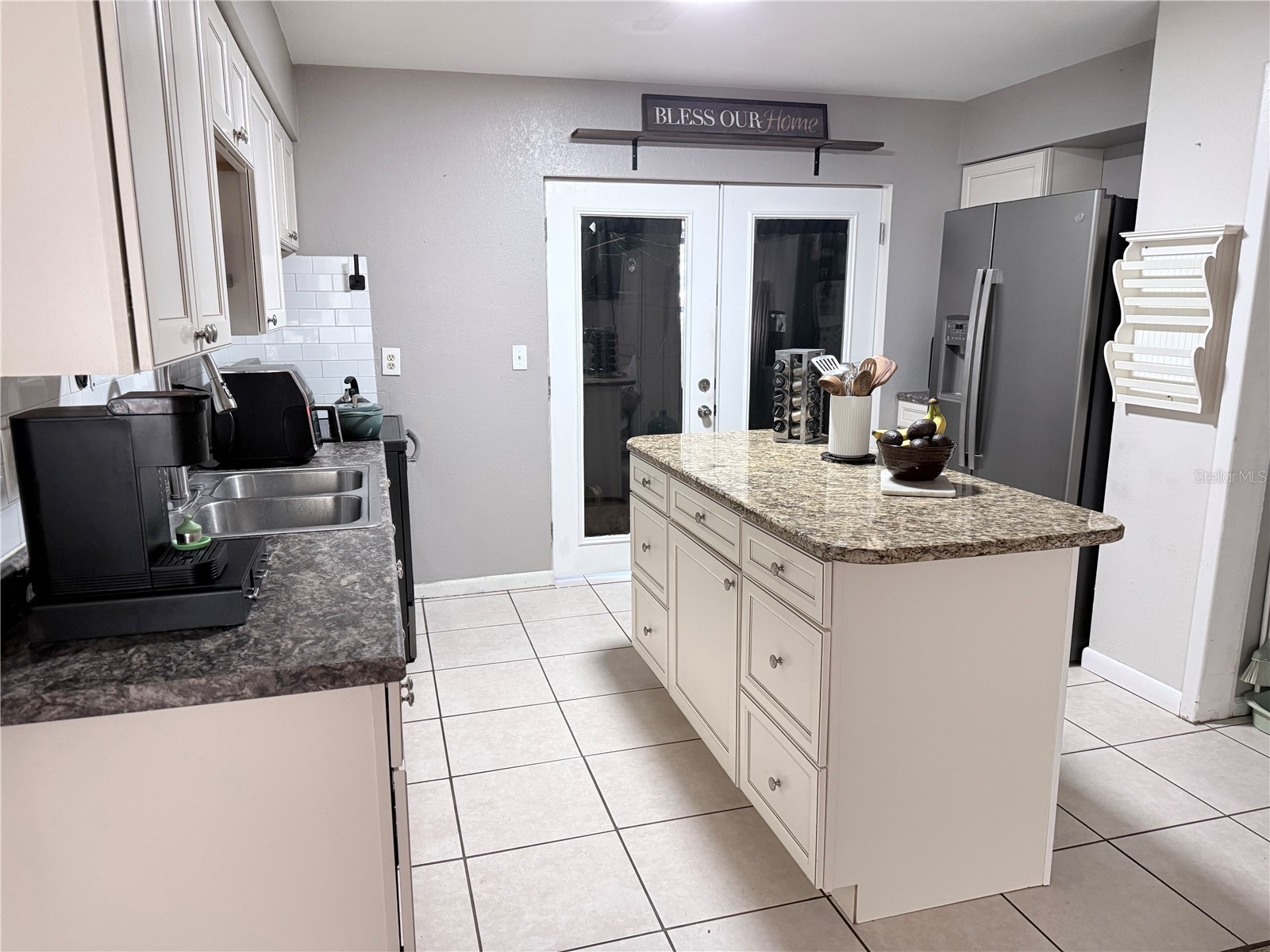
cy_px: 476
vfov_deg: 56.8
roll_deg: +0.1
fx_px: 881
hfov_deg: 71.6
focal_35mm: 24
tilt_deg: -11.1
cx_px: 635
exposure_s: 1/60
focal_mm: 6.76
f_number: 1.78
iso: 320
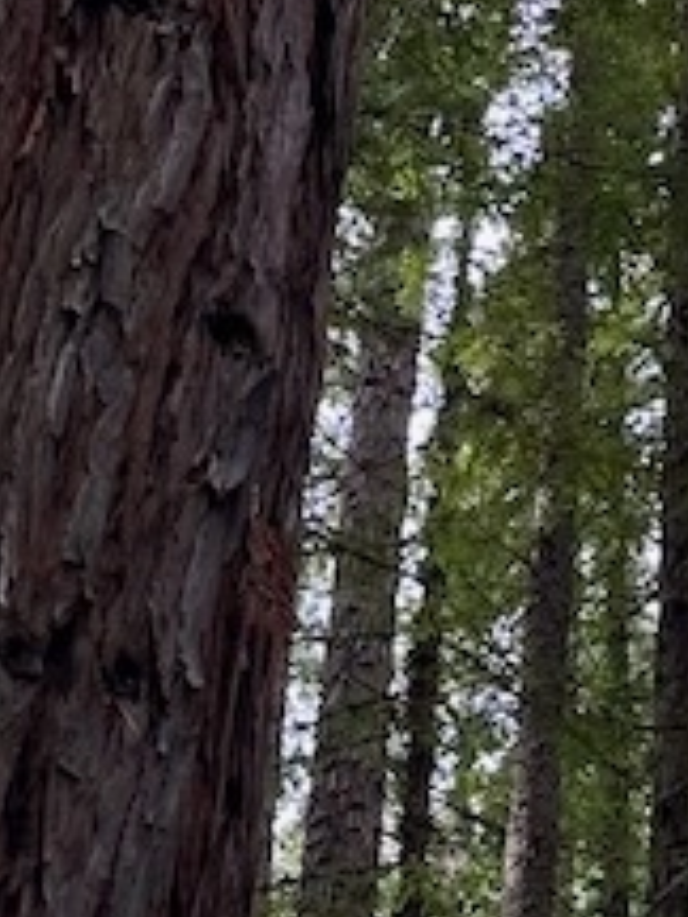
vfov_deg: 12.7
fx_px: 3763
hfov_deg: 10.3
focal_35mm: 142
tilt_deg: +65.1
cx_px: 845
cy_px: -713
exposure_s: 1/123
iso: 100
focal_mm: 6.9
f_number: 1.8
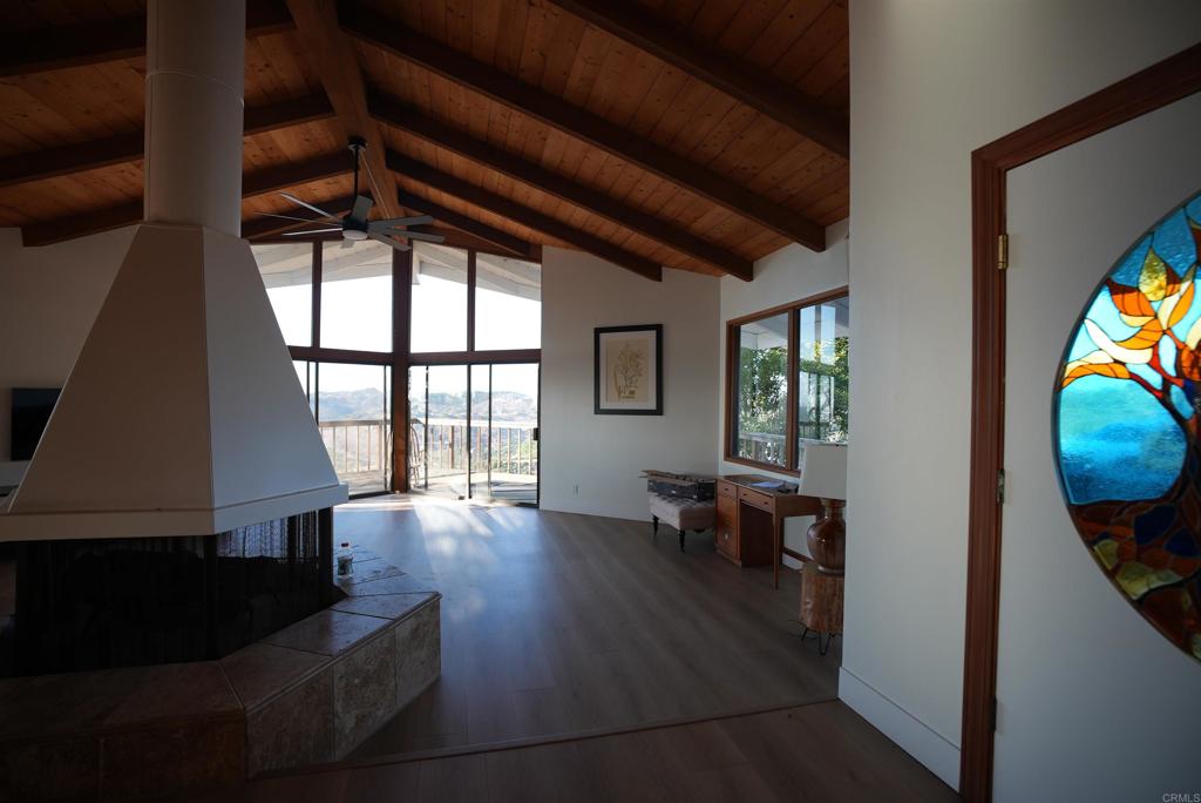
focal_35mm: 16
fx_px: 534
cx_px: 600
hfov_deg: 96.7
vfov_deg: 73.8
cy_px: 402
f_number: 4
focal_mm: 16
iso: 80
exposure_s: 1/60
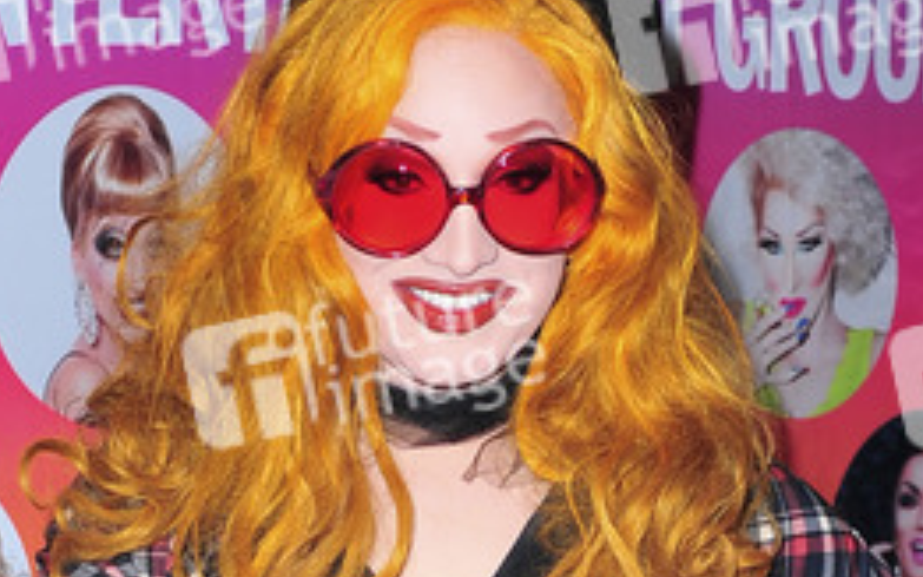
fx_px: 1257
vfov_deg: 24.9
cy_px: 542
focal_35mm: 50
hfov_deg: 40.3
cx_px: 469
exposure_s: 1/320
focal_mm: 32
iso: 400
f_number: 4
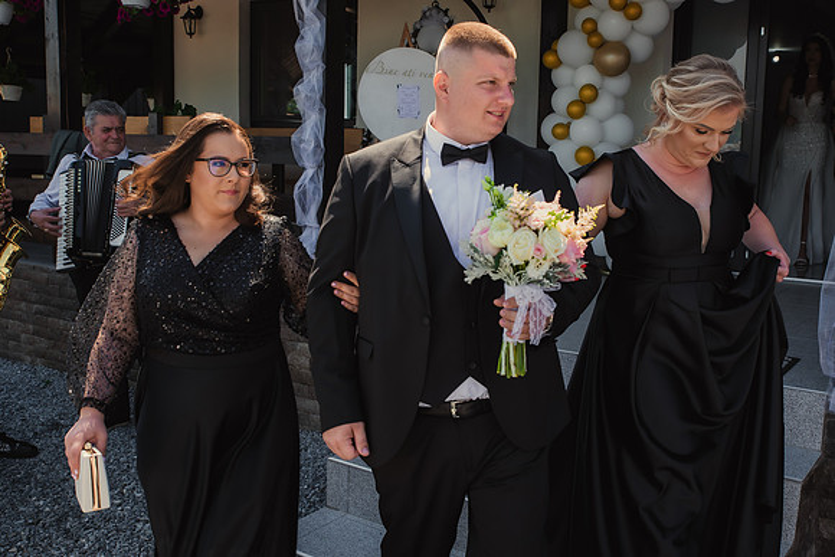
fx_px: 829
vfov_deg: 37.1
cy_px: 264
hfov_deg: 53.3
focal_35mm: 36
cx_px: 466
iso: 200
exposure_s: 1/160
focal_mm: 32
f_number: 6.3
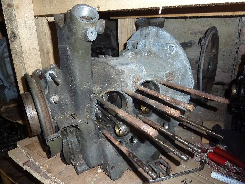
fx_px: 177
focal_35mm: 25
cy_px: 92
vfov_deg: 54.9
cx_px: 122
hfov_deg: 69.4
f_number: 3.3
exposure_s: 1/8
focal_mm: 4.1
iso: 250
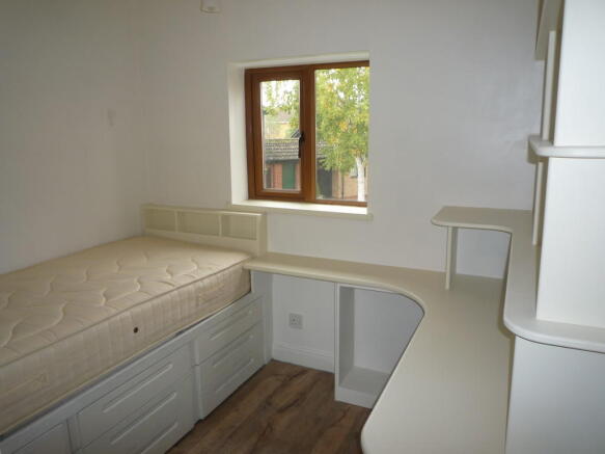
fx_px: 437
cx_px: 302
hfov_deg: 69.4
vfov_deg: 54.9
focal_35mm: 25
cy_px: 227
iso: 100
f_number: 2.8
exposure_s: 1/30
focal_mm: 4.4
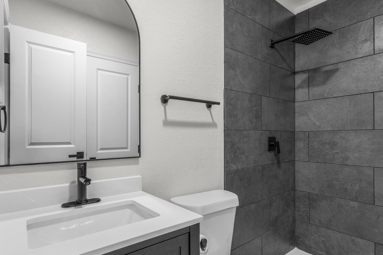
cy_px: 140
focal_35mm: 19
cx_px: 178
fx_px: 202
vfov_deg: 64.4
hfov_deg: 86.8
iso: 400
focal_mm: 10
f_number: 10
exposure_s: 1/2.5
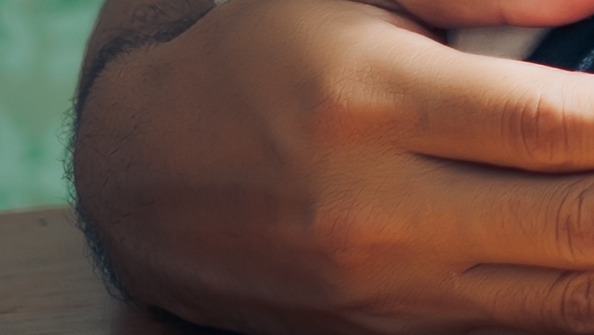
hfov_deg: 4.4
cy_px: -889
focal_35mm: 460
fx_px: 7248
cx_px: 2048
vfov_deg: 2.6
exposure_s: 1/200
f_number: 3.2
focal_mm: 55
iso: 100
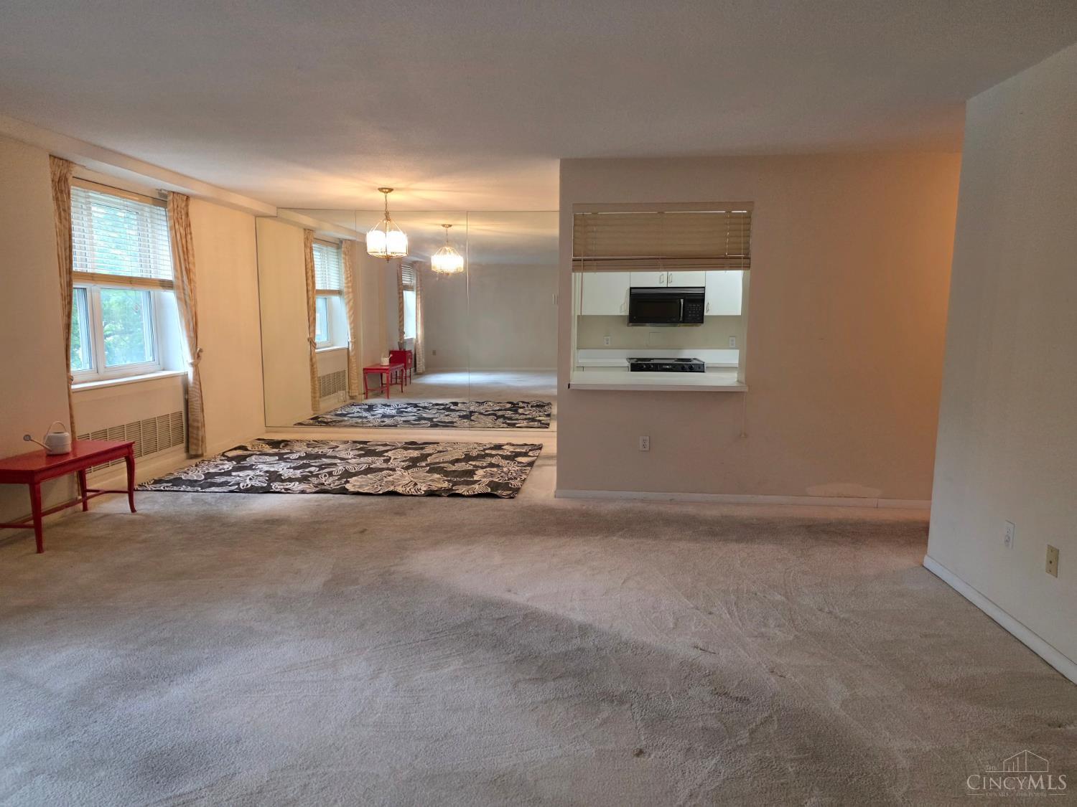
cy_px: 404
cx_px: 538
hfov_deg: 73.9
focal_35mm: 23
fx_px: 716
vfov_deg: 58.9
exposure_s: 1/120
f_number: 1.7
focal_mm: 6.3
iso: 320
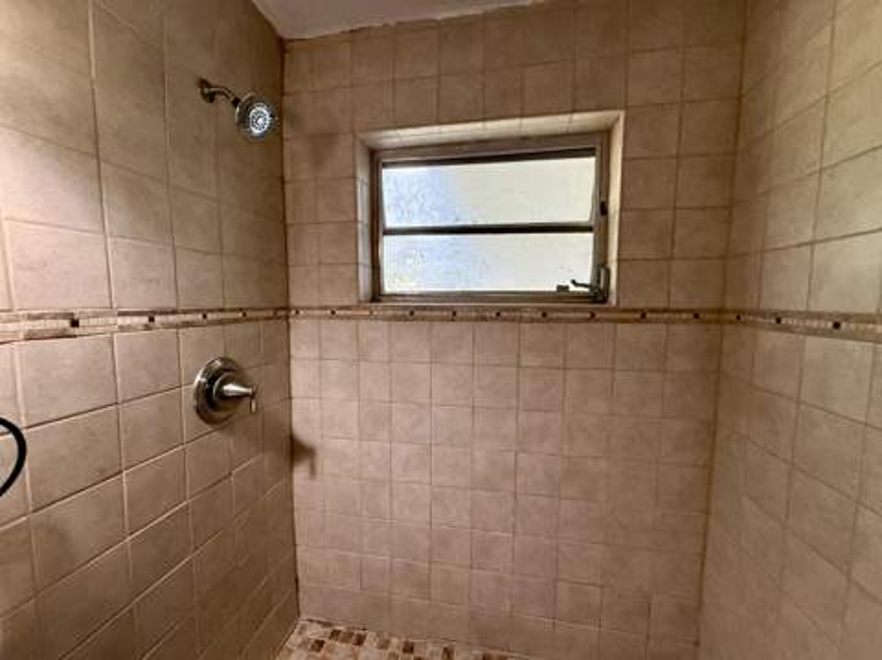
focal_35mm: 14
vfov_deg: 85.6
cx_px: 441
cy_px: 330
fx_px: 356
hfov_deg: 102.1
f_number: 2.2
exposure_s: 1/120
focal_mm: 2.22
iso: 320
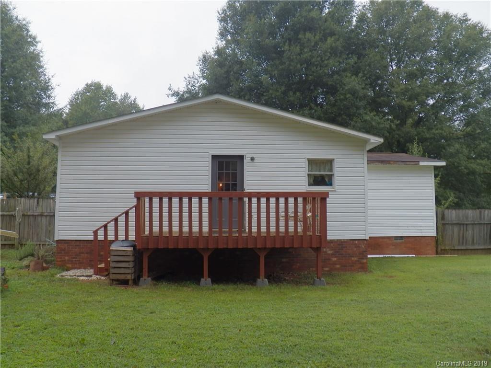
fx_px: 397
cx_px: 246
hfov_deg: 63.4
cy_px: 184
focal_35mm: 28
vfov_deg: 49.7
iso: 125
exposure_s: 1/1250
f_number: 3.2
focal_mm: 4.9
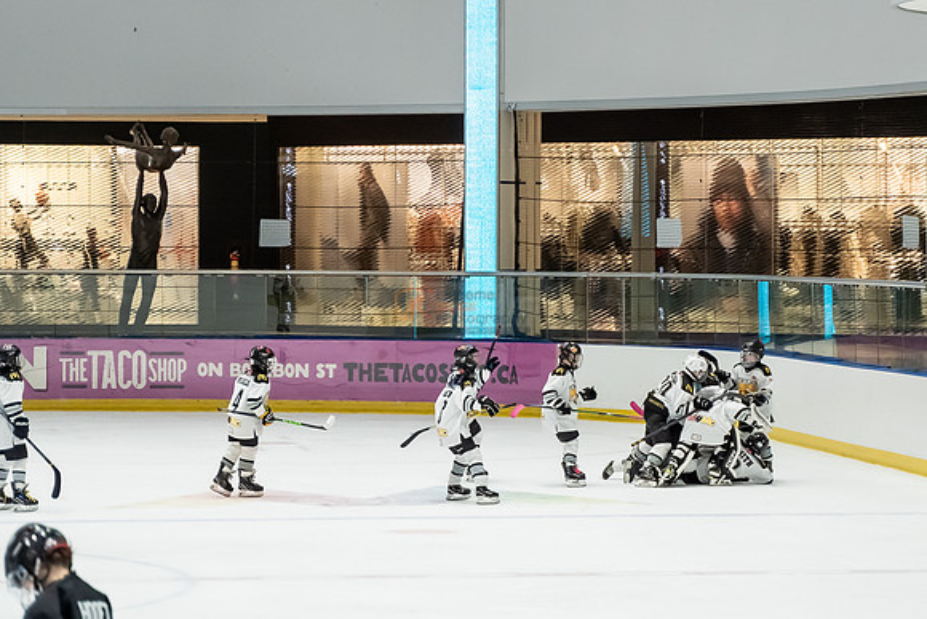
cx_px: 577
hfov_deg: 13.1
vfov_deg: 8.8
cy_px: 309
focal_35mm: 156
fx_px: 4030
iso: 2500
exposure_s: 1/1000
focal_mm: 75
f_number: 2.8
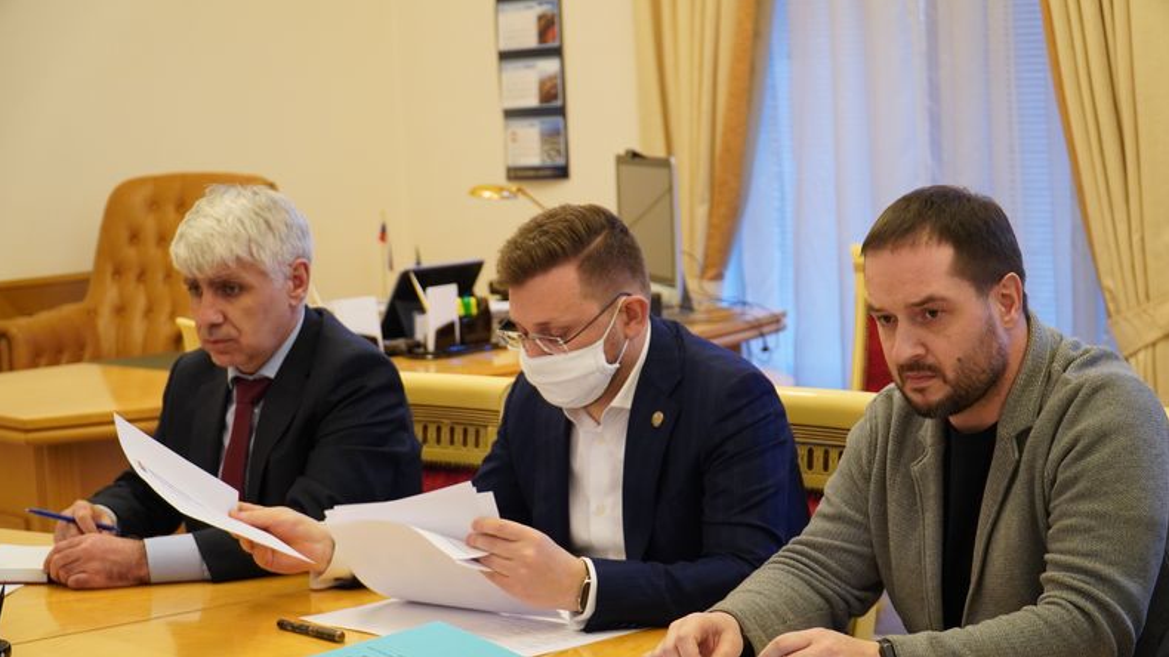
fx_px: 2169
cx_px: 580
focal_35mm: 70
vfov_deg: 17.2
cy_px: 390
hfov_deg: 30.2
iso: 1250
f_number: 4
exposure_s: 1/80
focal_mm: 44
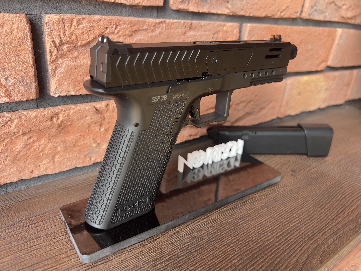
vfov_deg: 53.1
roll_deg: -5.8
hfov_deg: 67.3
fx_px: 271
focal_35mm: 26
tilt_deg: -25.2
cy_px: 136
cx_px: 180
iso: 50
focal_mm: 5.7
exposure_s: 1/121
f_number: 1.5
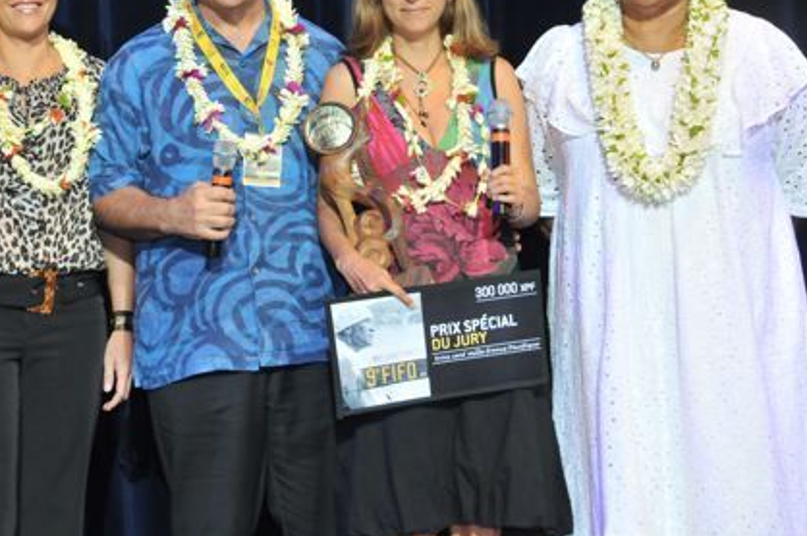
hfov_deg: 20.2
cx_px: 289
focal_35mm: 101
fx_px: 2262
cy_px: 136
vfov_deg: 13.5
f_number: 6.3
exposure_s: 1/60
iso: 800
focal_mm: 44
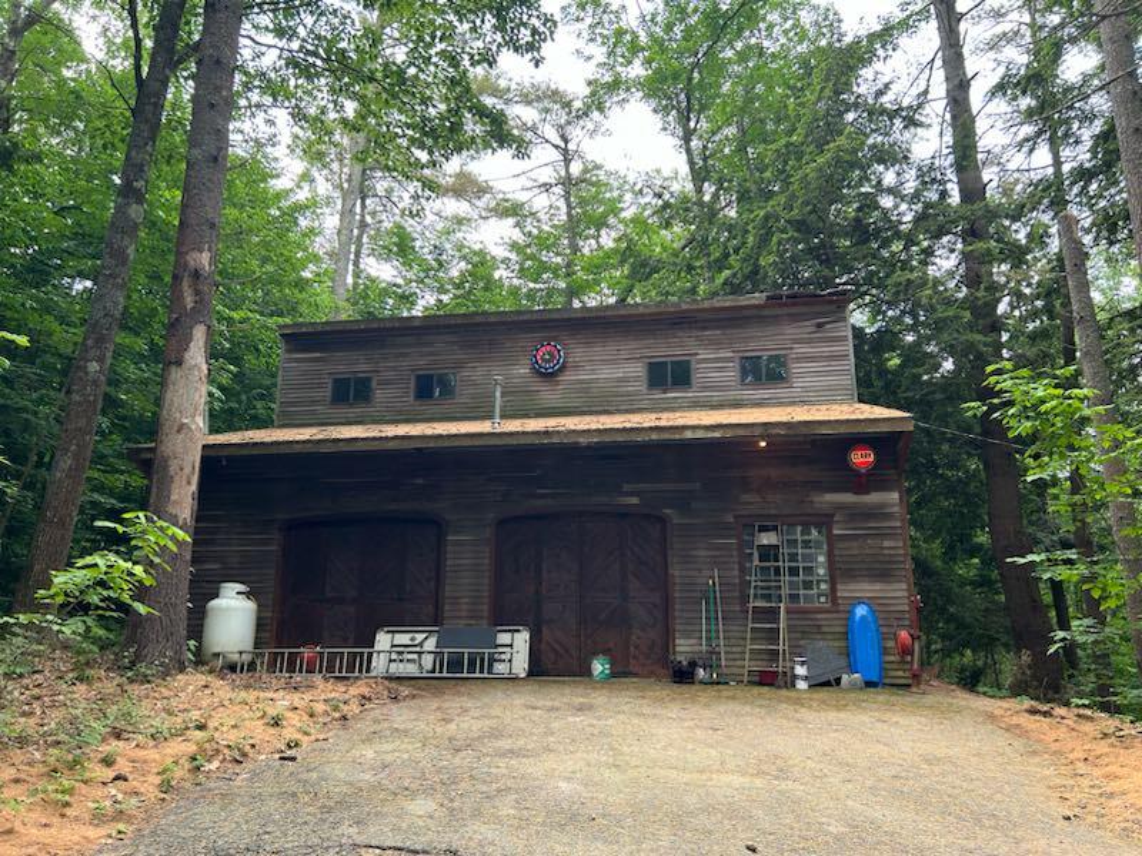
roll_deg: -0.1
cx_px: 571
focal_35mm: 26
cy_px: 428
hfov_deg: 67.3
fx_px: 858
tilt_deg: +13.6
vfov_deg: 53.1
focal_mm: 5.7
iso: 80
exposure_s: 1/121
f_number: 1.5
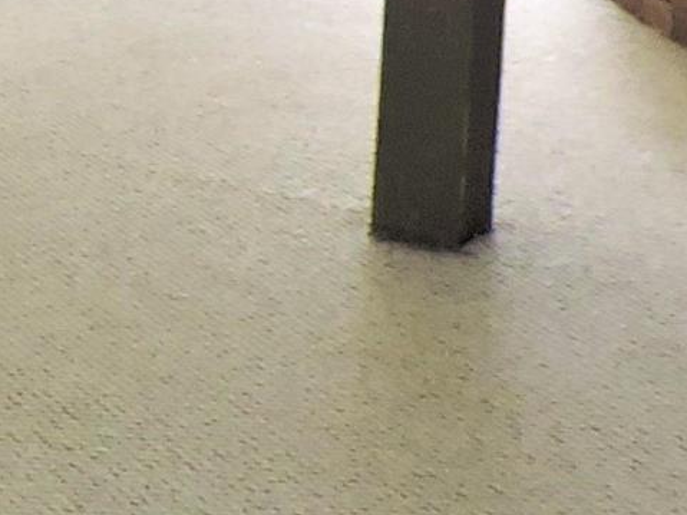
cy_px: -194
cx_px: -552
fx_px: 3056
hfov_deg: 11.8
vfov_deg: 9.4
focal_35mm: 154
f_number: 3
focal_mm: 4.3
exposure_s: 1/40
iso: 110
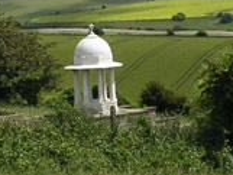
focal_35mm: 153
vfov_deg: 9.7
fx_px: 1031
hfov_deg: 12.9
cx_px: 69
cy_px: 40
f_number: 6.7
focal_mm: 6
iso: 50
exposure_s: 1/180
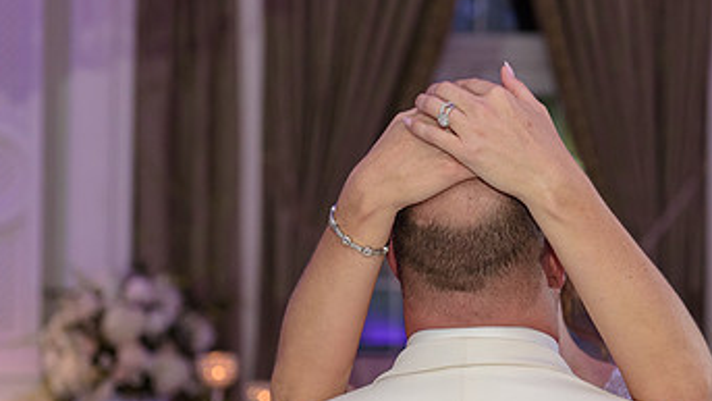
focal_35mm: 124
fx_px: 2341
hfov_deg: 17.2
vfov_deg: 9.8
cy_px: 219
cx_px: 504
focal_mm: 70
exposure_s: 1/125
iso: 1600
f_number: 3.2
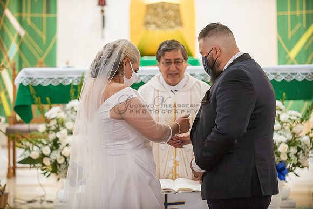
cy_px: 104
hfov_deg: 16.4
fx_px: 1087
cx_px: 156
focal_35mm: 125
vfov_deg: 11.0
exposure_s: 1/160
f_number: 2.8
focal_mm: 125
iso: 2000
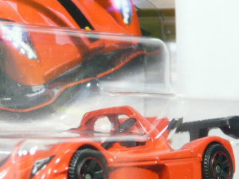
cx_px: 86
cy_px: 130
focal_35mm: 152
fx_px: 1049
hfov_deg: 13.0
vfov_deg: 9.7
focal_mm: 10
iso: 200
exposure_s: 1/30
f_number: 3.2
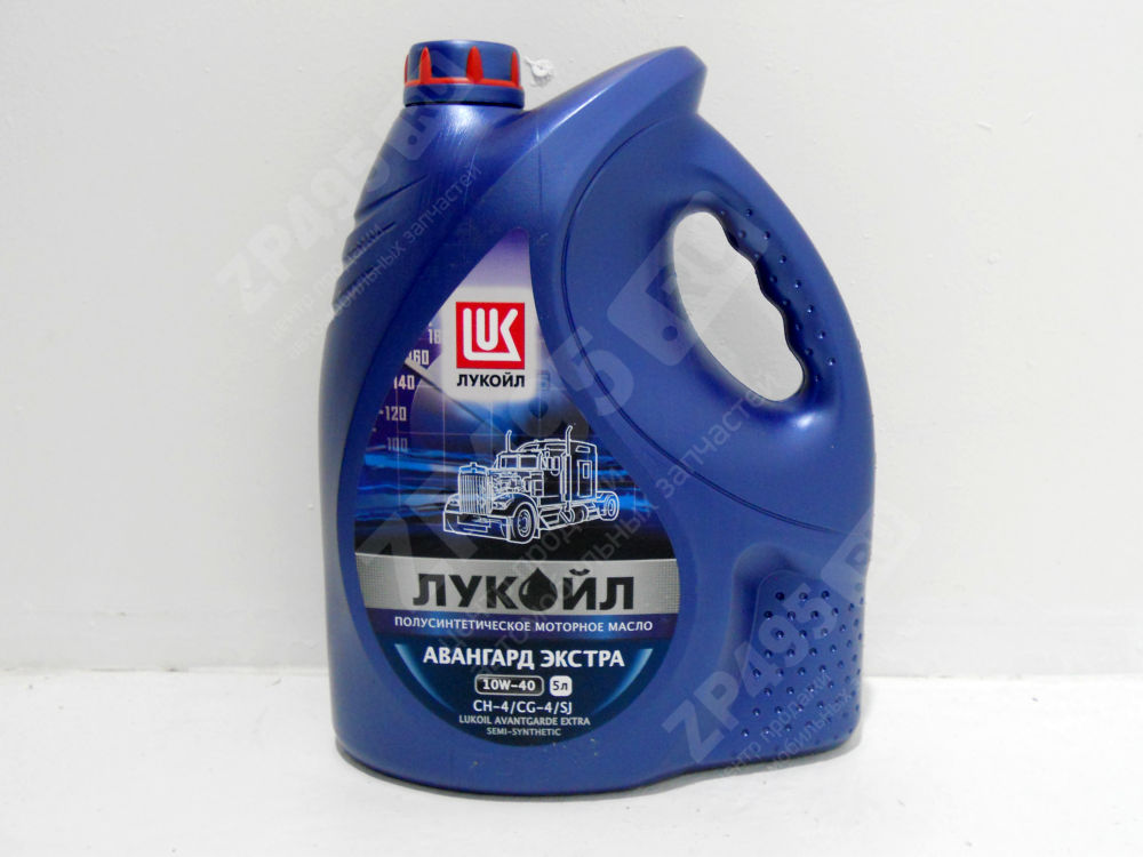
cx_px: 572
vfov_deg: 44.2
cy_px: 428
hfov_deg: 56.8
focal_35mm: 32
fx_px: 1057
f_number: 3.5
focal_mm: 5.8
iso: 320
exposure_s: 1/30
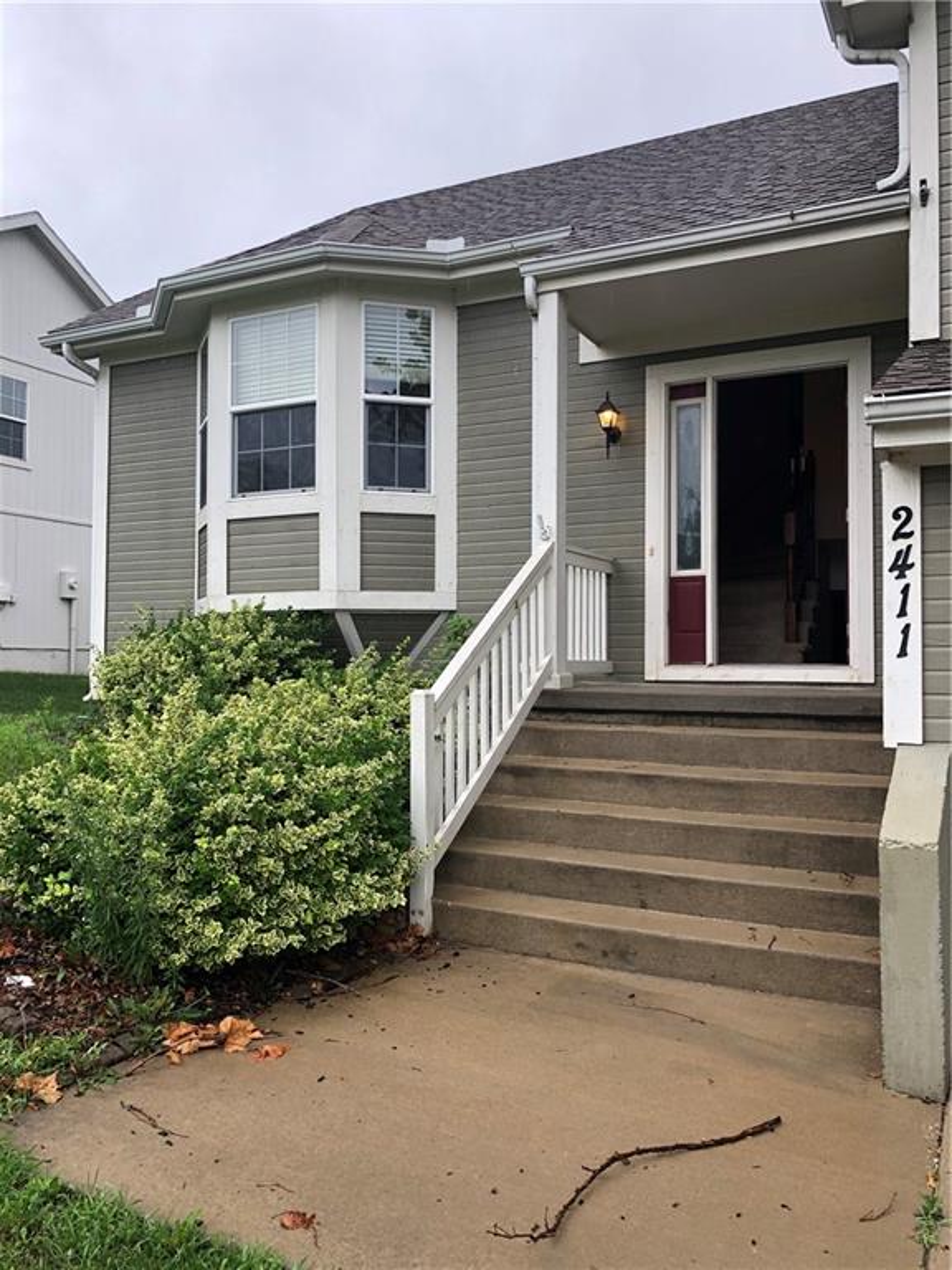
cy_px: 635
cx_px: 476
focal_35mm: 28
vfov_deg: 63.4
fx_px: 1027
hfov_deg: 49.7
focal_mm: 3.99
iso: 20
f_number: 1.8
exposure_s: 1/218
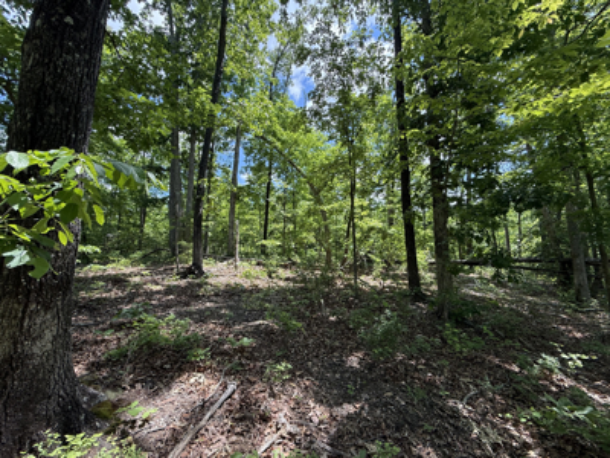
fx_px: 247
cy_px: 229
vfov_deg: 85.7
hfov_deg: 102.1
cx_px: 305
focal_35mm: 14
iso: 64
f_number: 2.2
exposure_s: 1/433
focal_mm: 2.2
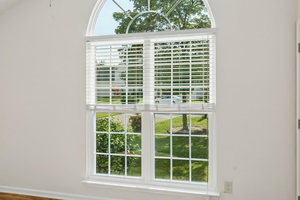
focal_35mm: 30
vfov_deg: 43.3
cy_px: 107
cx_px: 151
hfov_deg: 61.6
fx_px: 252
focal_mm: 16.1
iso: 400
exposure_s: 1/80
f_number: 13
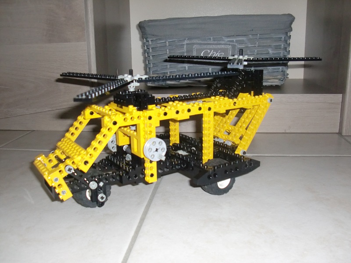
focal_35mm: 36
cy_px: 132
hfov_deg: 51.4
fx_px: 365
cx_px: 176
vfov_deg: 39.7
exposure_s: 1/30
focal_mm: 6.3
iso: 400
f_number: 2.8
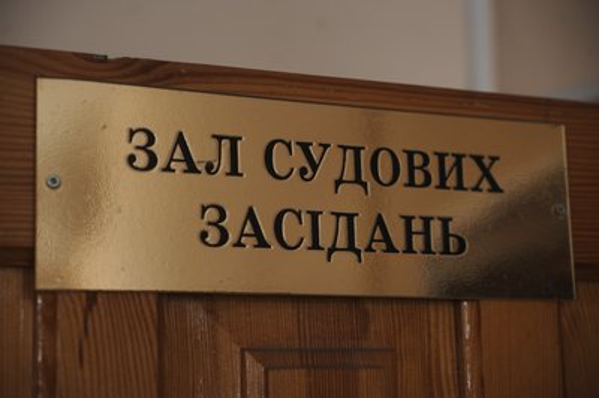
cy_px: 199
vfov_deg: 18.2
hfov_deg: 27.0
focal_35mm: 75
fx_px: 1247
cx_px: 300
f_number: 4
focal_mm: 75
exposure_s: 1/100
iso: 800
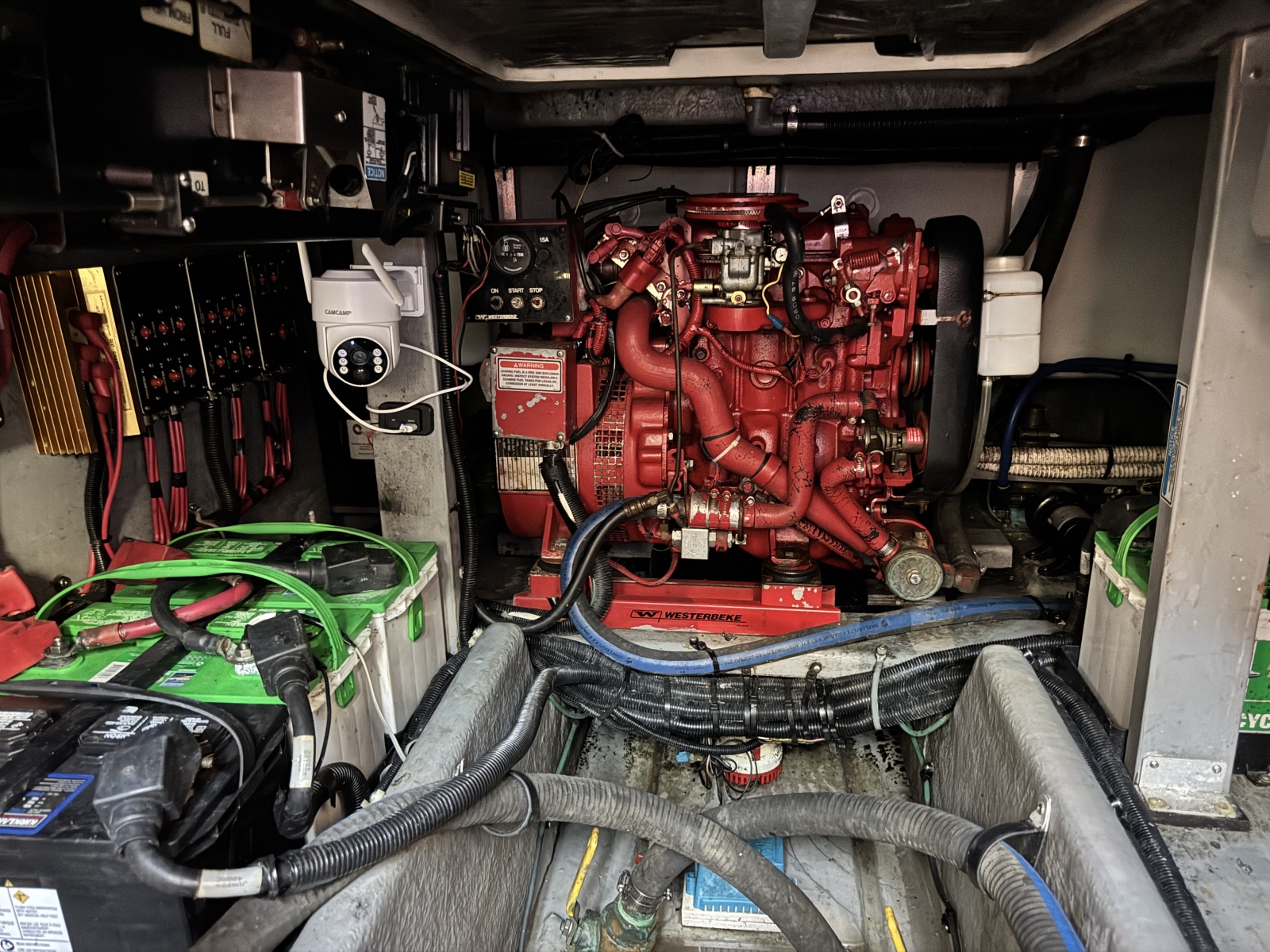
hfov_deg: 71.6
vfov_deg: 56.8
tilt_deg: -16.7
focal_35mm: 24
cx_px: 635
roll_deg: +3.6
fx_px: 881
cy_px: 476
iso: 1250
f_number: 1.78
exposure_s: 1/14
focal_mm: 6.76
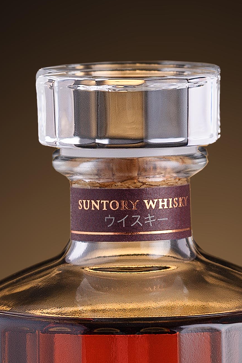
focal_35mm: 364
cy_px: 313
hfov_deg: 3.8
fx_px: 3669
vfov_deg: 5.7
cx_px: 136
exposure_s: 1/125
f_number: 5.6
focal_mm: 85
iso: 100
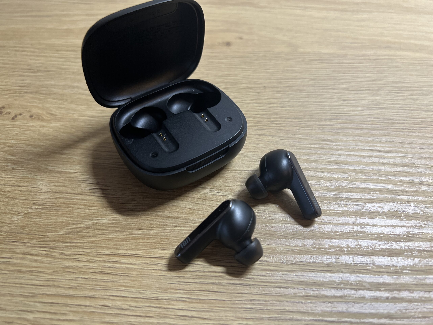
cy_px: 162
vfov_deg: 53.1
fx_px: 325
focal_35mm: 26
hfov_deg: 67.3
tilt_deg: -53.6
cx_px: 216
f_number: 1.5
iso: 125
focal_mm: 5.7
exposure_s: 1/112
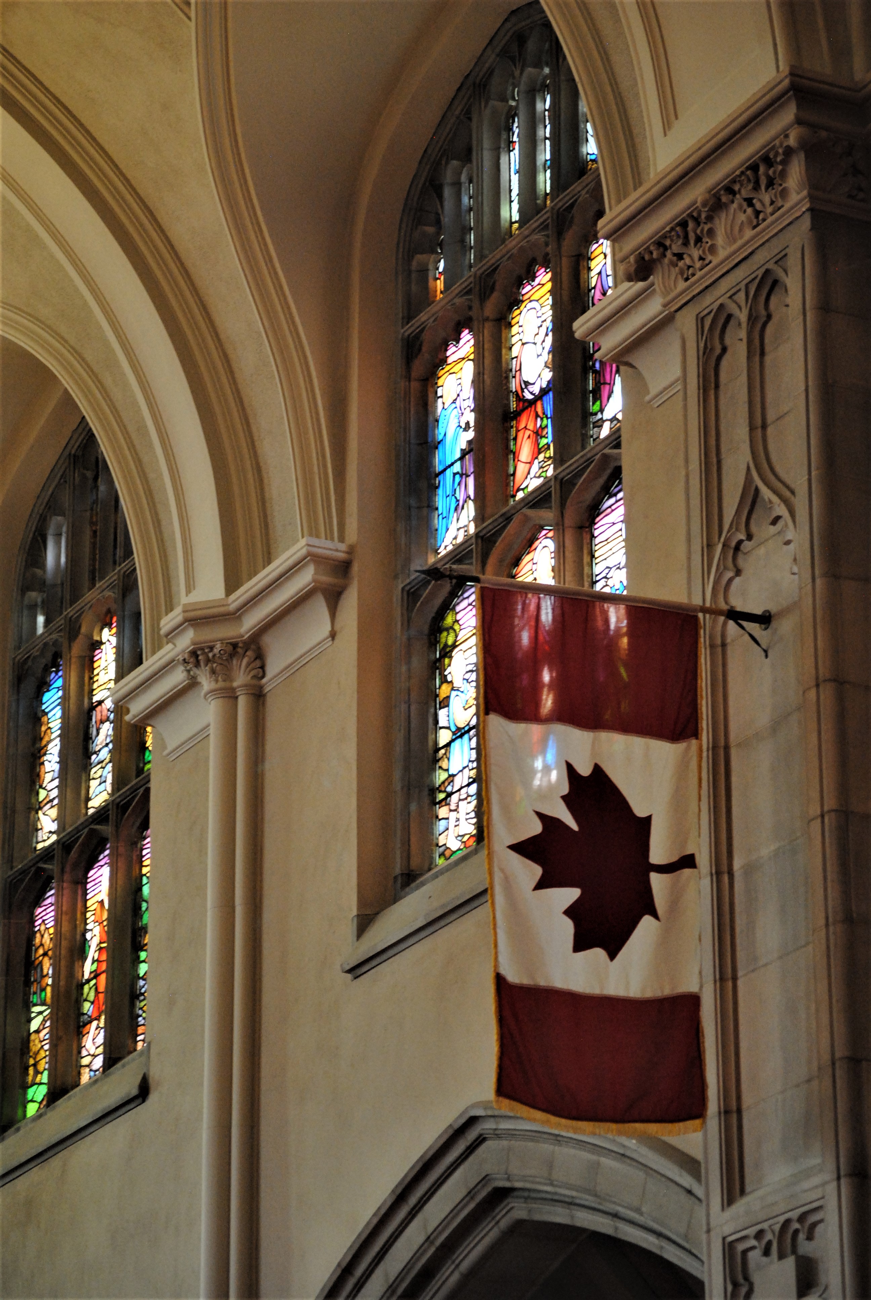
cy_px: 650
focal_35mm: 120
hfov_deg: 11.5
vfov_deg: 17.0
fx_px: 4342
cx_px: 436
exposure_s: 1/15
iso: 800
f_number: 4.2
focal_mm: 80
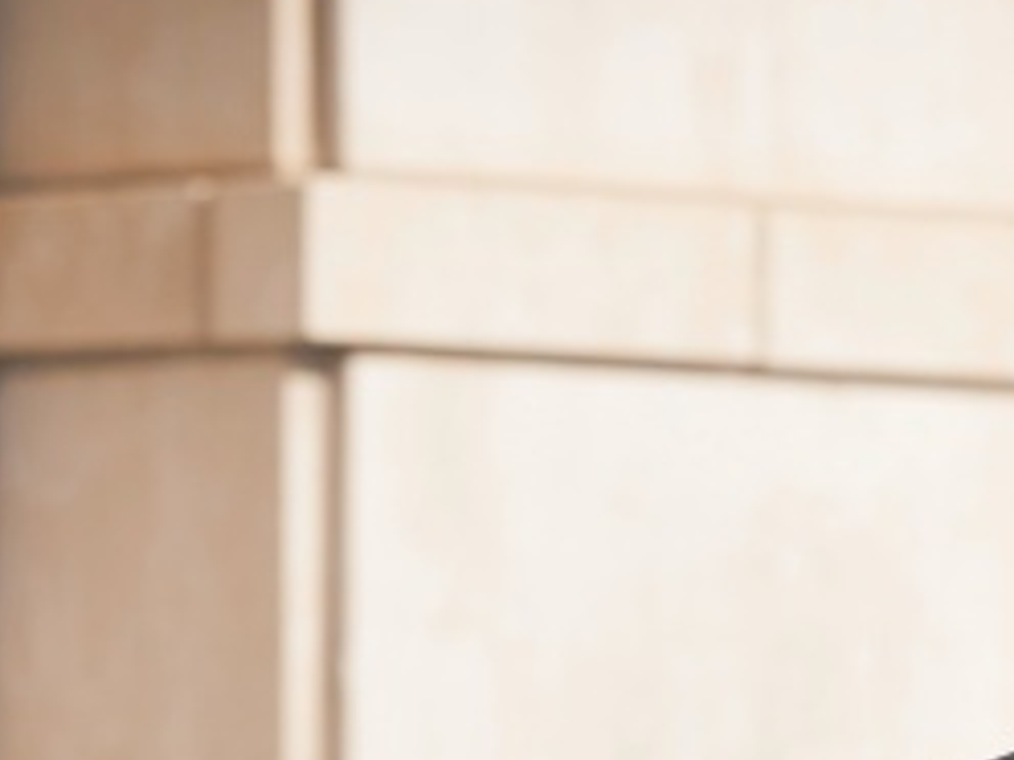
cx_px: 1102
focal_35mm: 394
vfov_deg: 3.8
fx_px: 11541
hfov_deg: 5.0
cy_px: 797
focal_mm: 140
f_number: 4
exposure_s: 1/800
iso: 250
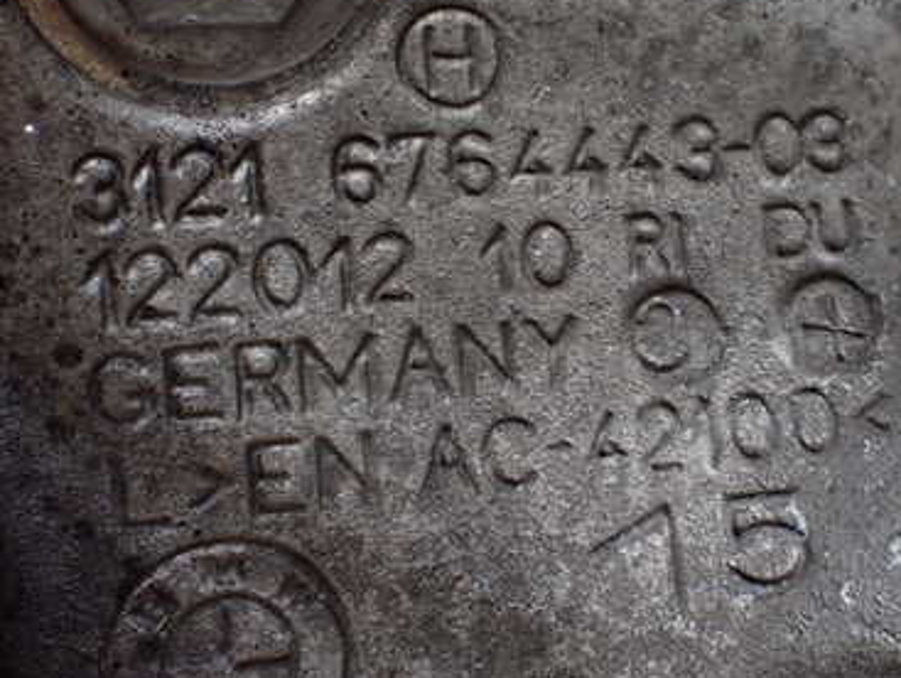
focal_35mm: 49
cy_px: 359
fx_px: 1277
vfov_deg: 29.7
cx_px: 560
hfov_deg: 38.6
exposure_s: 1/40
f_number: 2.3
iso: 800
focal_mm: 5.4
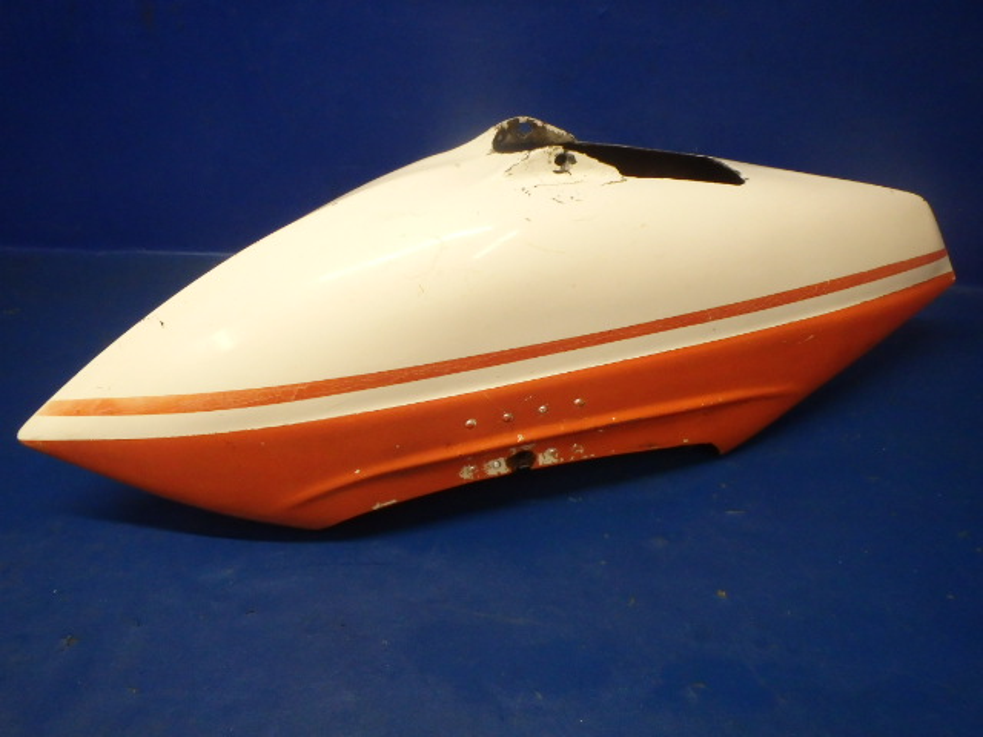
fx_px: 795
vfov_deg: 49.7
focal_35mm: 28
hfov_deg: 63.4
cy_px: 368
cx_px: 492
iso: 800
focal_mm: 5
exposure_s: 1/100
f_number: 3.9
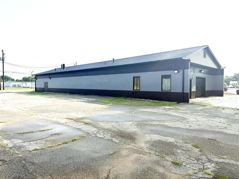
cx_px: 120
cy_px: 90
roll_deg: -0.5
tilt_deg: -1.8
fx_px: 166
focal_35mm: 24
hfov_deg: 71.6
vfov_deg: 56.8
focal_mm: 6.76
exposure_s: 1/7353
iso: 80
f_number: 1.78
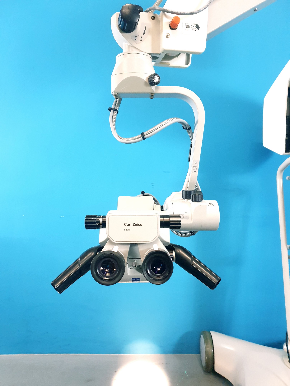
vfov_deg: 67.3
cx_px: 145
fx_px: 290
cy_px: 193
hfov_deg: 53.1
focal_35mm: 26
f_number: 1.5
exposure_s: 1/50
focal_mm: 4.3
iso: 250
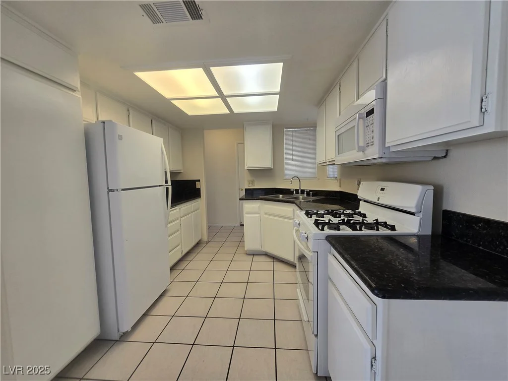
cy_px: 190
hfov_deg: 106.2
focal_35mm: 13
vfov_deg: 89.9
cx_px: 254
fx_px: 191
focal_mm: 2.2
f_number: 2.2
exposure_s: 1/120
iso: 64
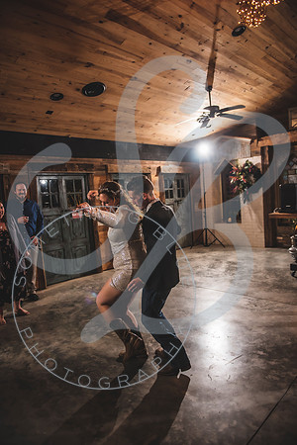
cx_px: 148
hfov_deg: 53.1
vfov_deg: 73.7
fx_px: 297
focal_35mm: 24
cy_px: 222
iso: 800
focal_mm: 24
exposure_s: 1/160
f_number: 2.8
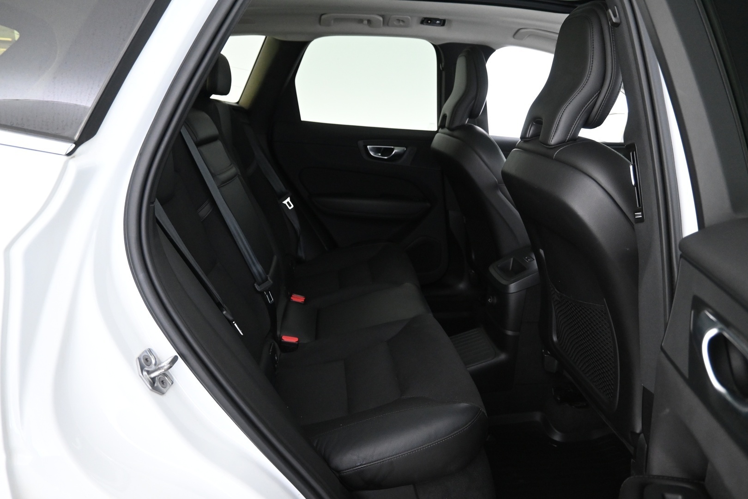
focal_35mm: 24
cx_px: 374
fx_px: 499
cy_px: 250
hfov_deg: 73.7
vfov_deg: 53.1
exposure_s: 1/25
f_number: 3.5
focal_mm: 16
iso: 2500
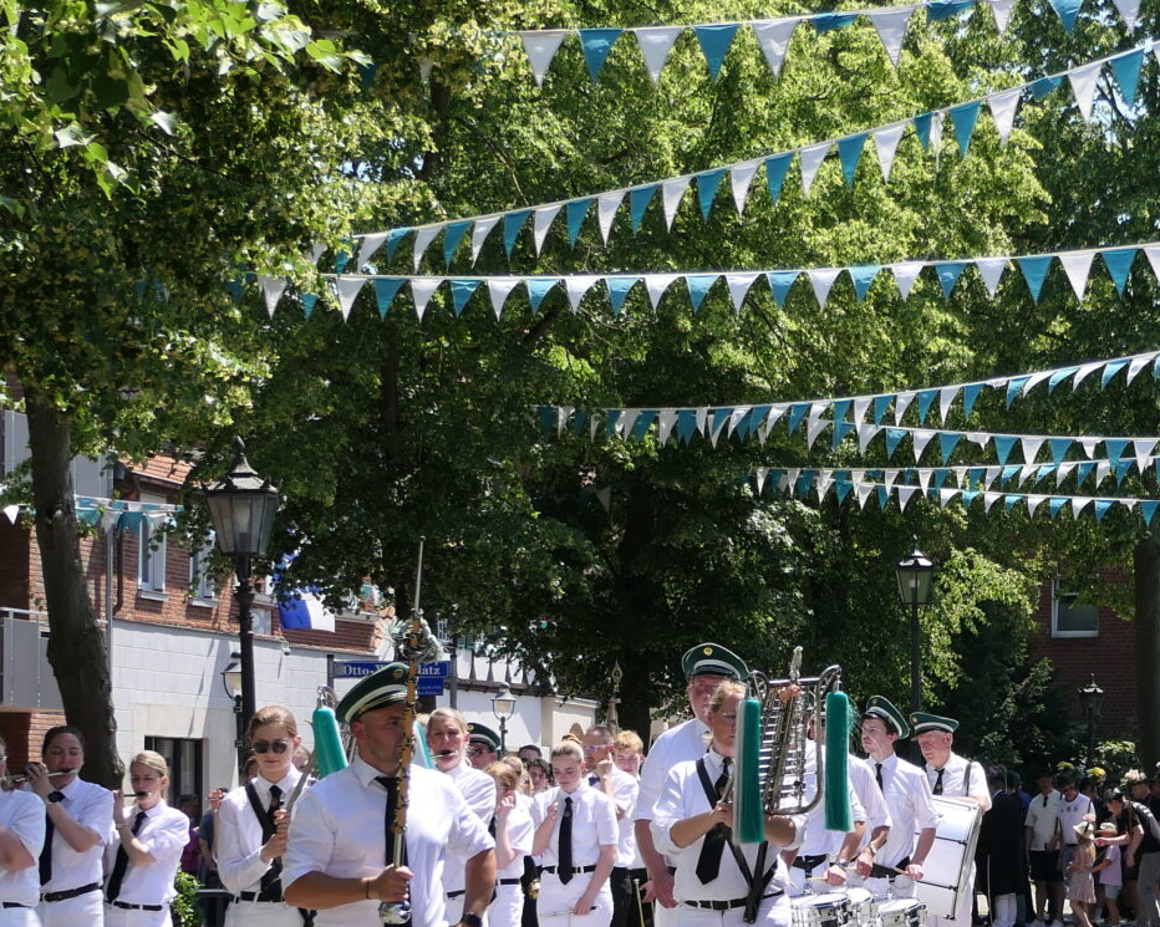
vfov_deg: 15.6
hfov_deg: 19.2
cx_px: 1053
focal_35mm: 98
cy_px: 788
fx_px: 3363
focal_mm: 14.1
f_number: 4
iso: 125
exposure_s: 1/640
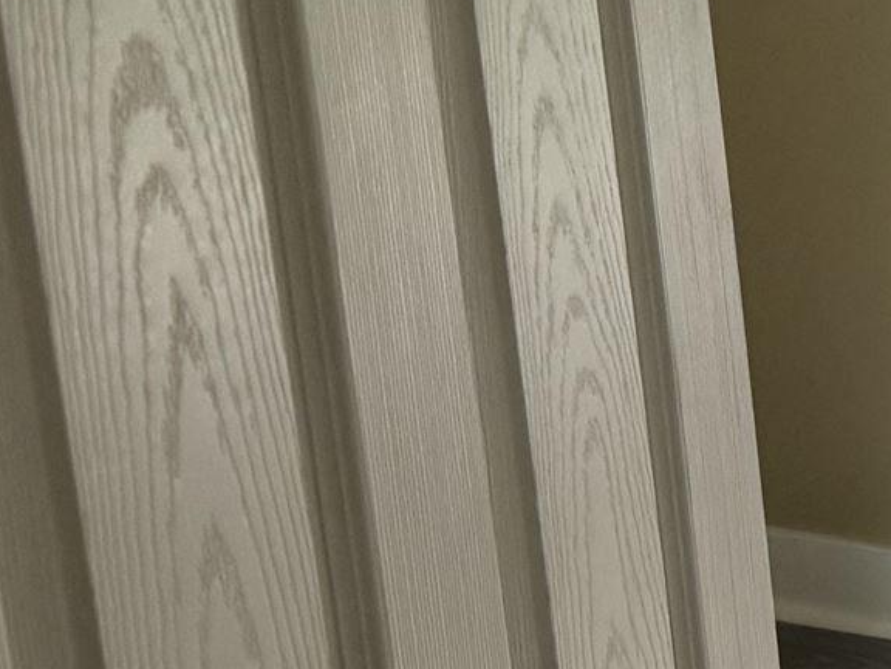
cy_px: 297
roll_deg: +0.4
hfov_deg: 13.1
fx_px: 3295
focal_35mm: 128
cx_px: 1845
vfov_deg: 11.6
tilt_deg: -15.6
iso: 250
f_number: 1.78
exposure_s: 1/60
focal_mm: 6.76
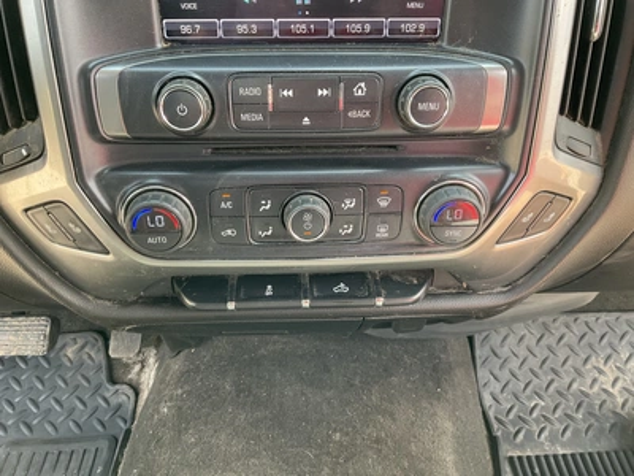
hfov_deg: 61.7
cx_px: 317
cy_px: 238
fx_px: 531
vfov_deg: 48.2
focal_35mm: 29
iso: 64
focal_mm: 3
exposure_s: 1/110
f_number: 1.8
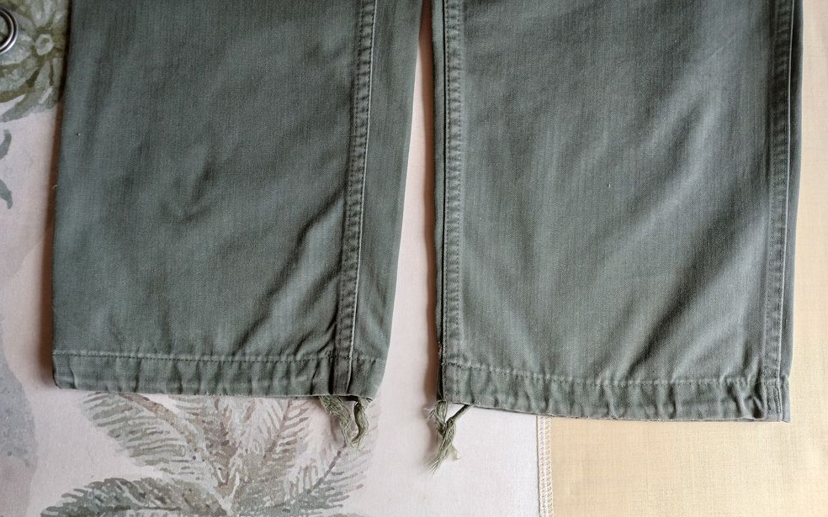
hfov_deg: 66.5
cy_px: 235
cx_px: 416
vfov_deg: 44.5
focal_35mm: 28
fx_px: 632
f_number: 1.8
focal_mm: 3.98
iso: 40
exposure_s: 1/50
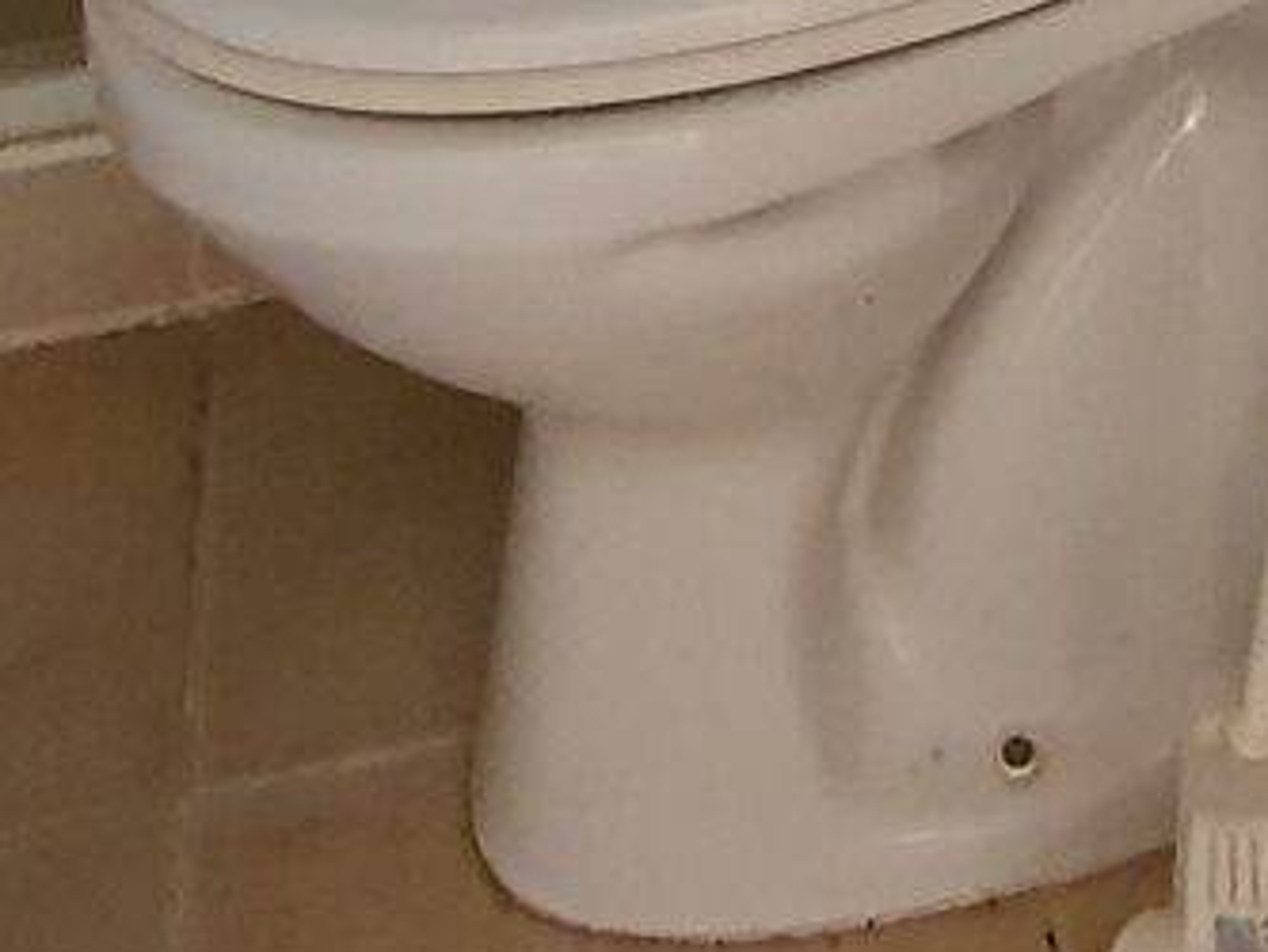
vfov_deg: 13.0
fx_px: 2931
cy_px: -1462
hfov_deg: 23.4
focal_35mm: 80
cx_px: 1249
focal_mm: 1.8
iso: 640
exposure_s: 1/20
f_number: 2.2
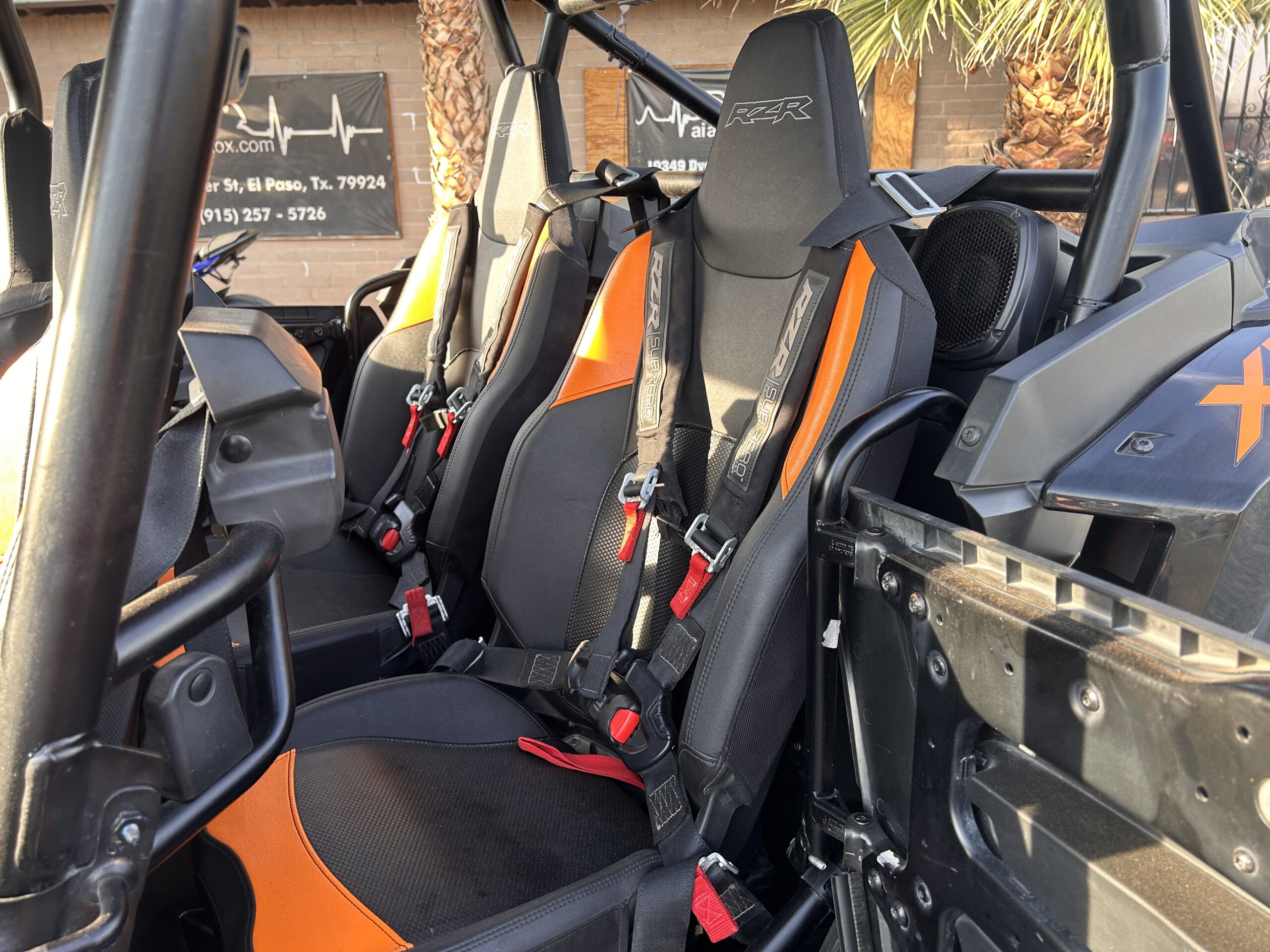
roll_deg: +1.7
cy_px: 476
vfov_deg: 53.1
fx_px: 954
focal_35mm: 26
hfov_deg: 67.3
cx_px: 635
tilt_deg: -19.2
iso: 50
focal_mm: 5.7
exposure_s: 1/121
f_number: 1.5
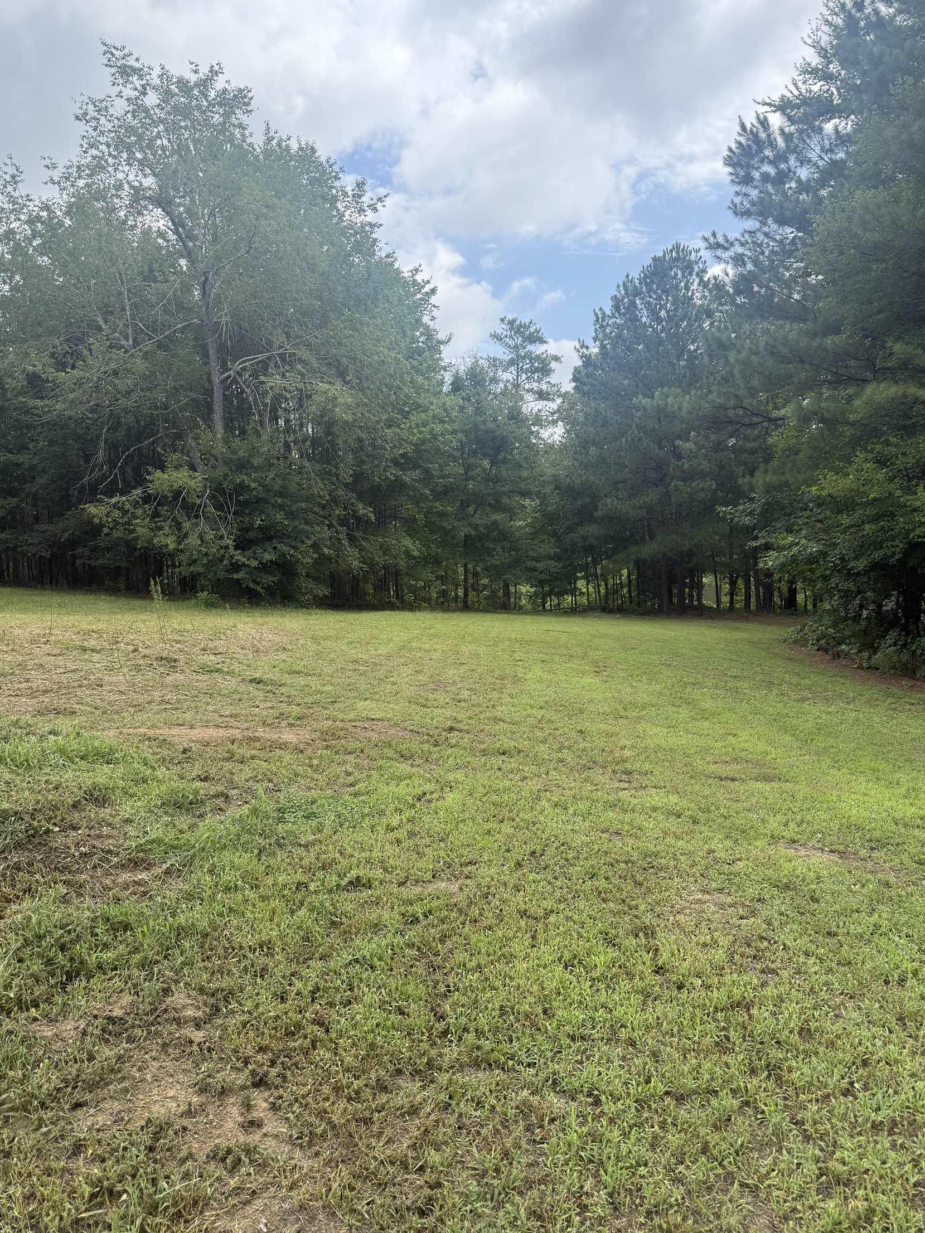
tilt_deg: -4.1
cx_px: 465
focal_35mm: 25
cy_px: 621
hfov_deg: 54.9
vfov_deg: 69.4
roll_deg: +1.7
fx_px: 891
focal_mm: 6.76
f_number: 1.78
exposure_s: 1/1770
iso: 100
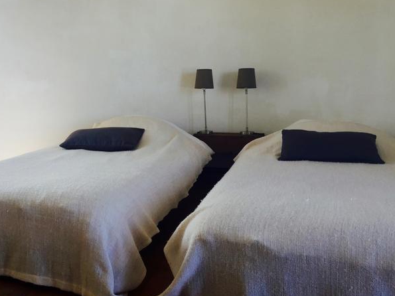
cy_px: 121
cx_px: 131
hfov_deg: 47.1
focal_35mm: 39
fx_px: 445
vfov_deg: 36.7
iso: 32
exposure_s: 1/100
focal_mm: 4.15
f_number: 2.2
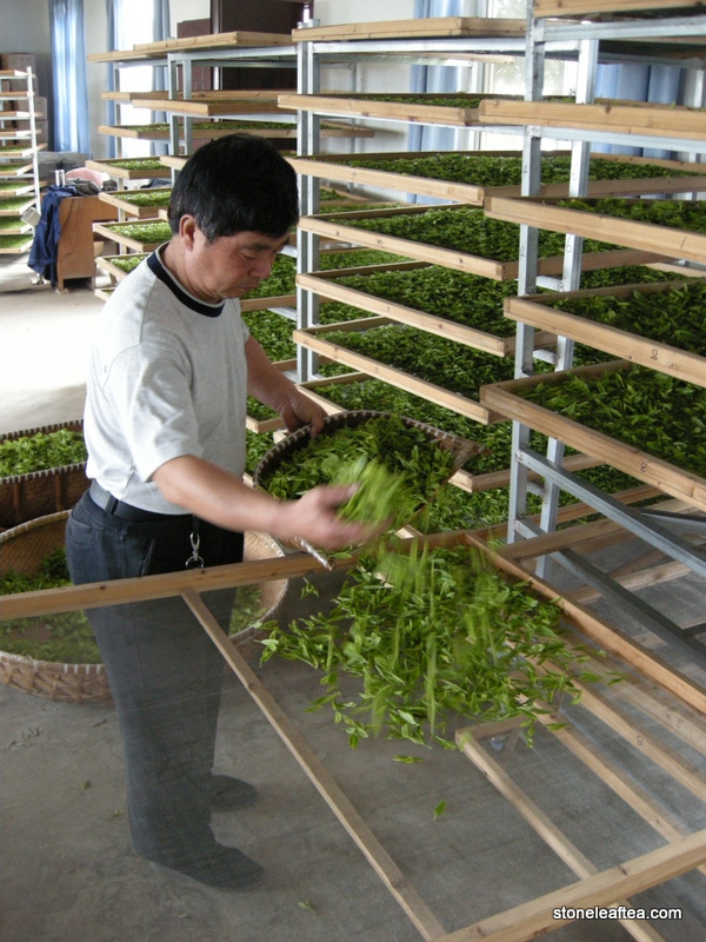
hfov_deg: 40.7
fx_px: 952
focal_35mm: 35
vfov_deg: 52.6
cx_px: 353
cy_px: 471
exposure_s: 1/37.7
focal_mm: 7.5
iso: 400
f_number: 2.7
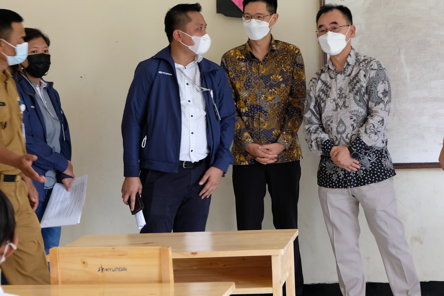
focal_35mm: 101
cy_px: 126
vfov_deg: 13.5
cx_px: 316
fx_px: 1246
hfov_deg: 20.1
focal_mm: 30.2
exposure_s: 1/45
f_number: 3.6
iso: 320
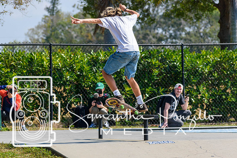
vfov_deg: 5.7
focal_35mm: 240
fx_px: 1580
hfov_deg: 8.6
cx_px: 118
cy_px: 79
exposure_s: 1/2000
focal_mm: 160
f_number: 5.6
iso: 360
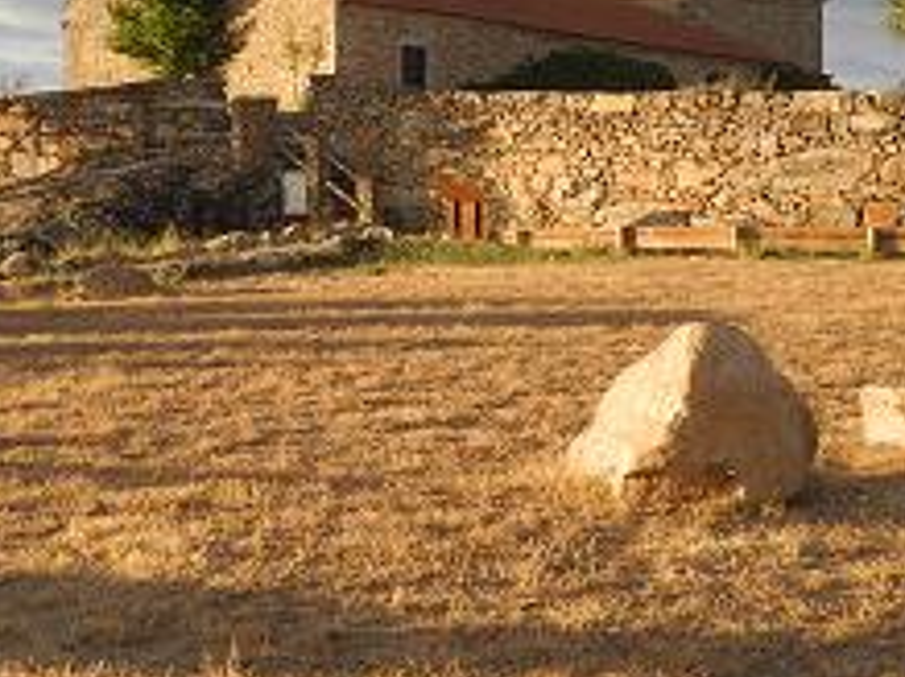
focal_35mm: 64
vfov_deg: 22.6
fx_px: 1672
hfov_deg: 30.2
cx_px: 351
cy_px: 153
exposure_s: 1/500
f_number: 3.2
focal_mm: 7.4
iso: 100
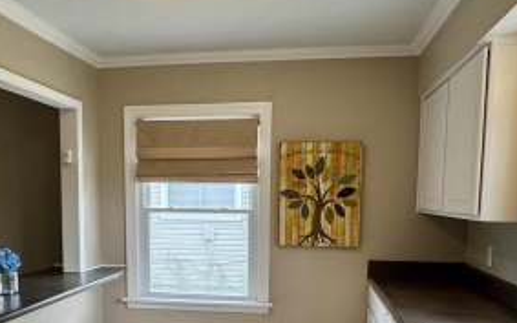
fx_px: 493
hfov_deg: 55.3
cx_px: 238
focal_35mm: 35
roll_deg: -0.2
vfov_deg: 35.3
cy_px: 254
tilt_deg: -6.6
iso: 100
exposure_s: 1/120
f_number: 2.2
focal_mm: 2.22
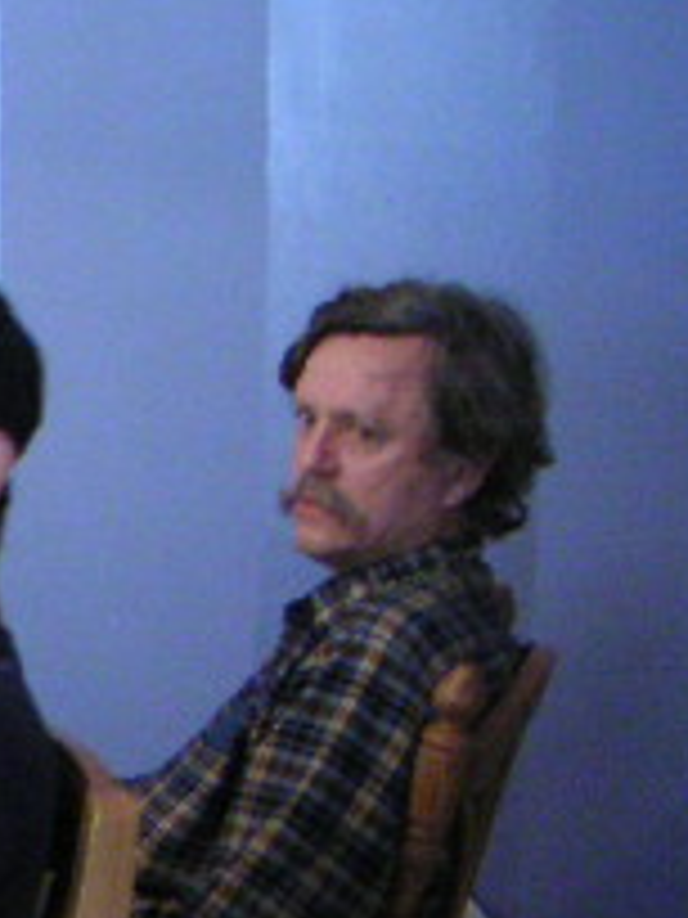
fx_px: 3074
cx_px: -692
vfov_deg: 16.6
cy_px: 922
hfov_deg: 11.5
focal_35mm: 116
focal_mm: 4.8
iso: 400
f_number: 2.8
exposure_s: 1/15
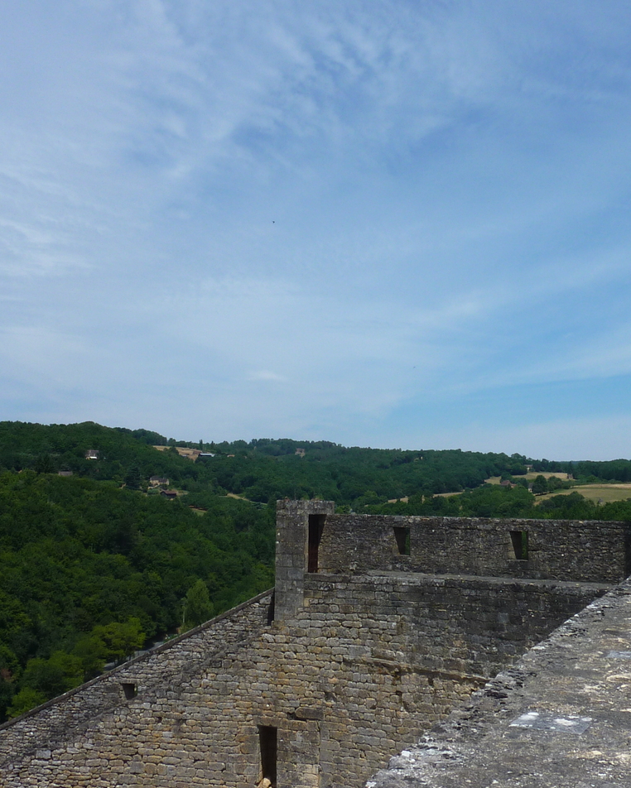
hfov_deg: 36.4
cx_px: 371
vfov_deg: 44.8
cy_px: 398
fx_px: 957
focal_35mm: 41
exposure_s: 1/500
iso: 80
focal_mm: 4.1
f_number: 5.6
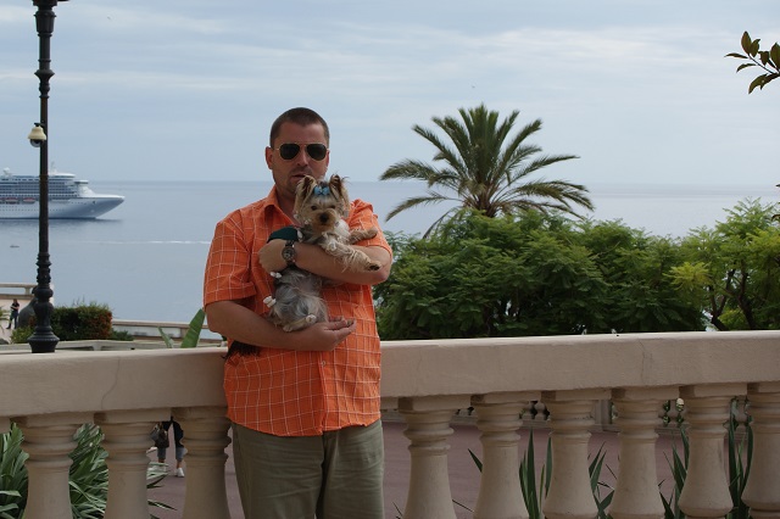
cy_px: 260
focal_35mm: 75
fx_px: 1624
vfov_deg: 18.2
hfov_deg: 27.0
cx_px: 390
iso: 100
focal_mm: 50
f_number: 9
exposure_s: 1/250
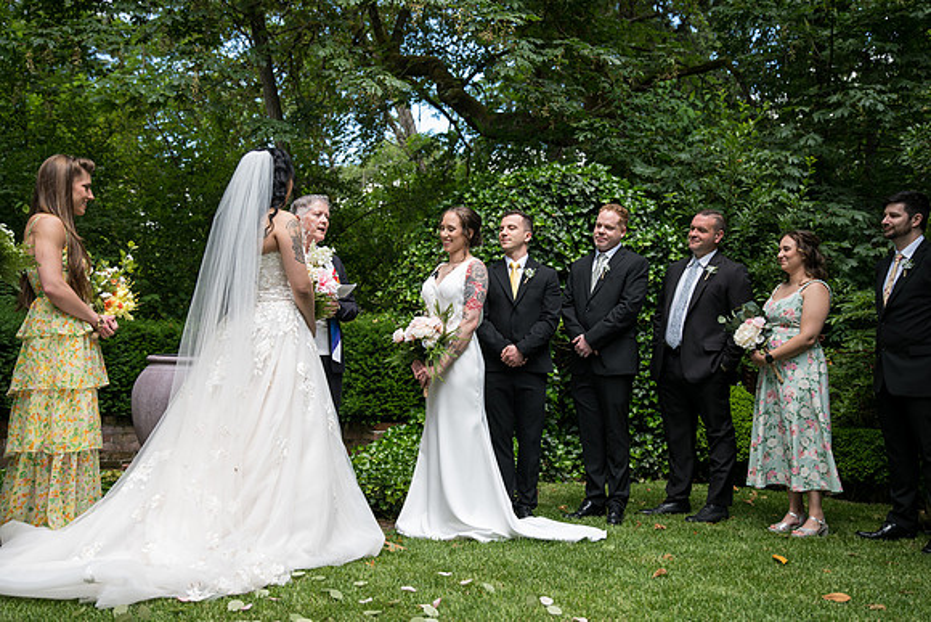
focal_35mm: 38
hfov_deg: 50.7
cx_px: 466
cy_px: 311
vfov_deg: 35.1
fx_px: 983
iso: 320
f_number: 3.5
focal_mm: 38
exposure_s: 1/400
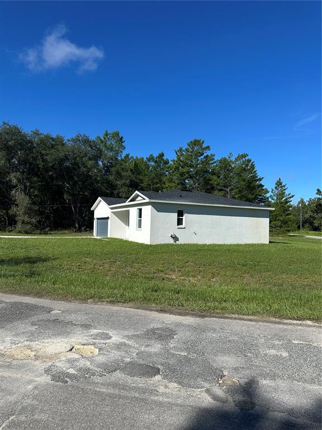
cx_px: 161
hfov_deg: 56.8
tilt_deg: +3.7
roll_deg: -2.6
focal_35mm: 24
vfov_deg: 71.6
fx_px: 298
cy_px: 215
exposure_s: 1/5263
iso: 80
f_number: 1.78
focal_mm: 6.86
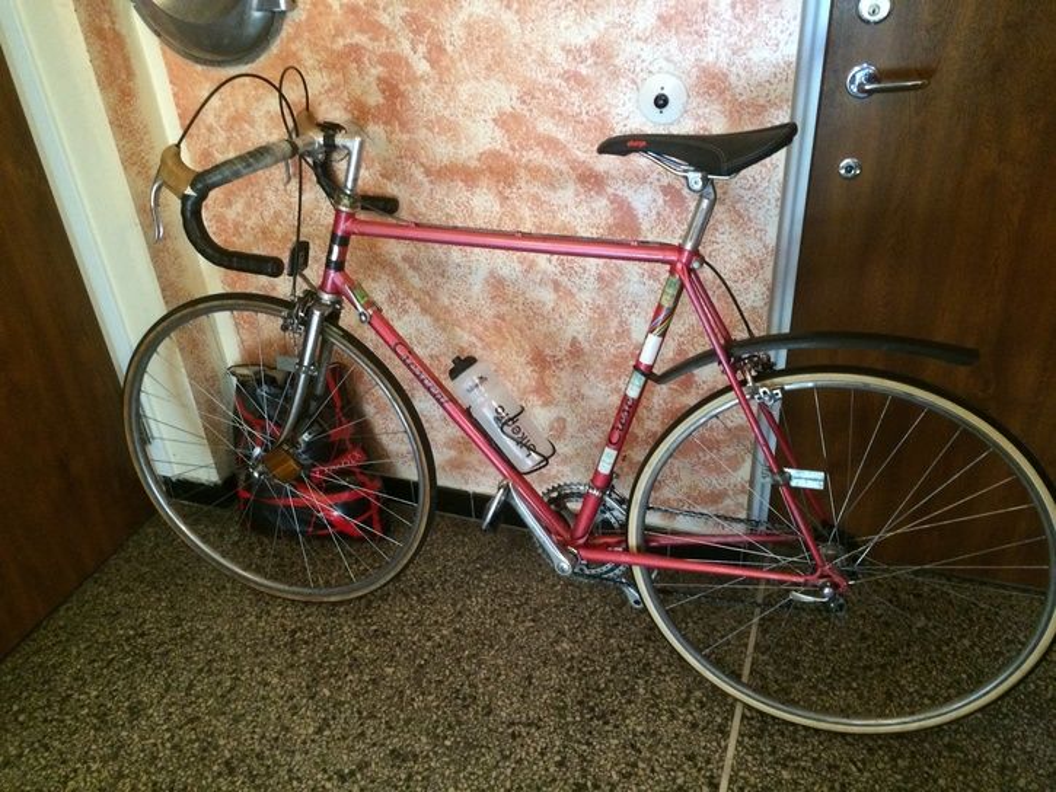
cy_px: 396
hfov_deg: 60.0
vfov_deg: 46.8
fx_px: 915
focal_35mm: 30
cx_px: 528
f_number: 2.2
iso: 320
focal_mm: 4.12
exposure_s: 1/15
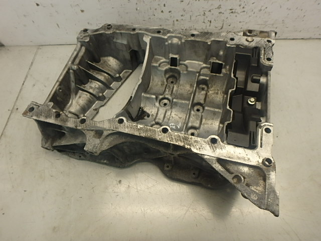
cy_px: 120
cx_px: 160
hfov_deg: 79.0
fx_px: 195
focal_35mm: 21
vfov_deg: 63.4
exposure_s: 1/60
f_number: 3.5
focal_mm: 3.7
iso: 200
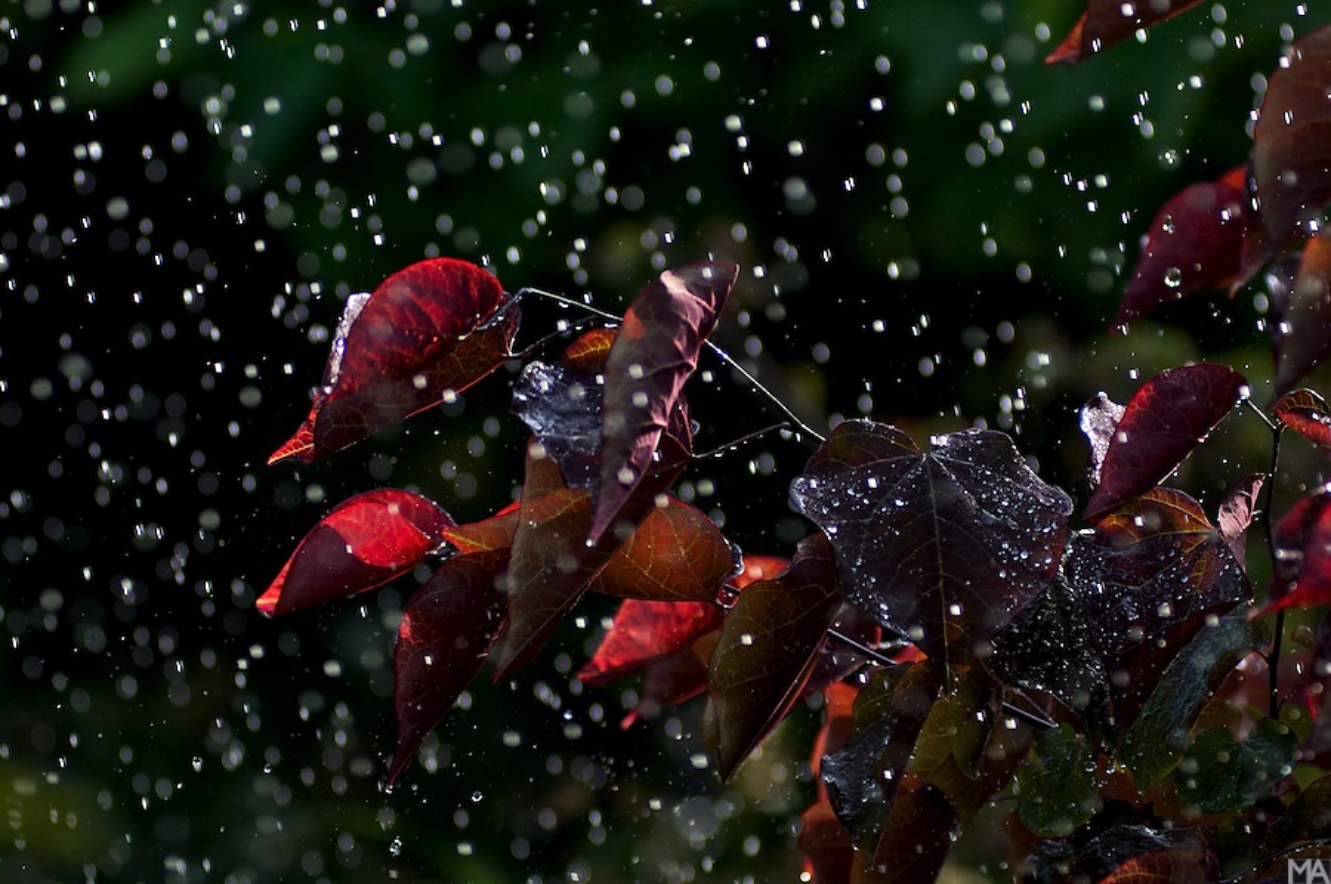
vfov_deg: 11.4
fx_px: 4432
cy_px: 442
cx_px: 666
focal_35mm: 120
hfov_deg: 17.1
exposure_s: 1/2000
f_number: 2.8
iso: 320
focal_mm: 80
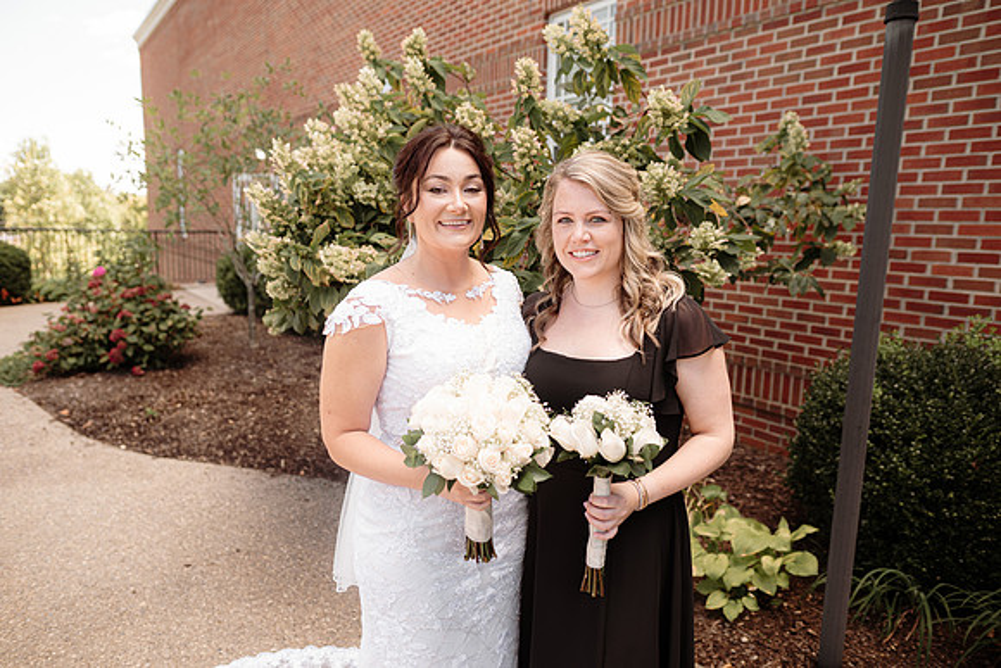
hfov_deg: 73.7
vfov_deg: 53.2
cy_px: 334
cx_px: 500
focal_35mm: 24
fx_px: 667
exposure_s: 1/400
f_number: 2.8
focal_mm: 24
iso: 160
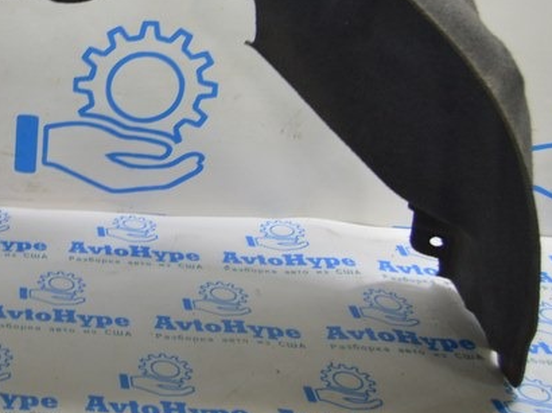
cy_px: 20
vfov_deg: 19.9
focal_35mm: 72
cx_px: -121
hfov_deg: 24.4
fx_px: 1147
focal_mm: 20
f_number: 5.6
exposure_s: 1/20
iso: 400
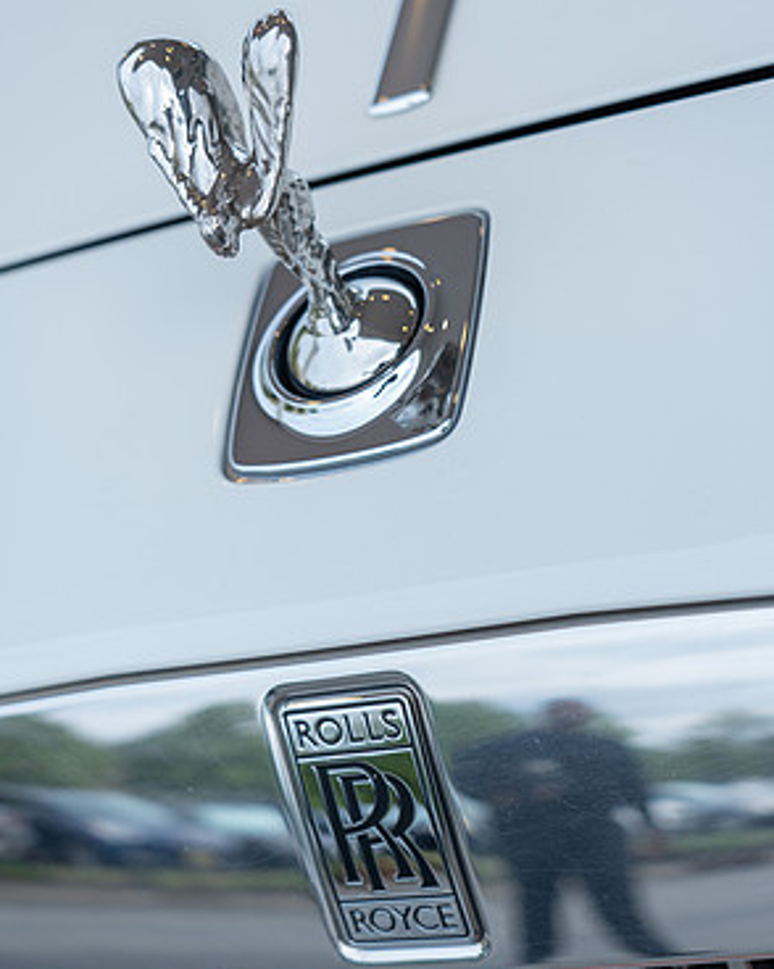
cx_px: 390
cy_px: 463
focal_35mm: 70
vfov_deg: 27.1
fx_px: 2006
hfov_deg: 21.8
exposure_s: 1/80
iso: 50
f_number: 5
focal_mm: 61
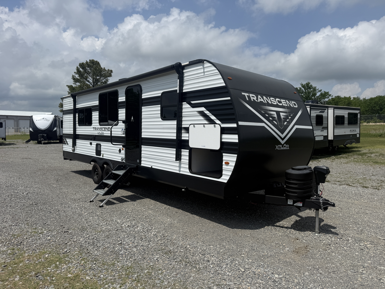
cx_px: 192
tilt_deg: -3.7
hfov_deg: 71.6
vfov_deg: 56.8
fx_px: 267
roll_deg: -1.3
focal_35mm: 24
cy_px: 144
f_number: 1.78
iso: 80
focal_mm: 6.76
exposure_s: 1/10309
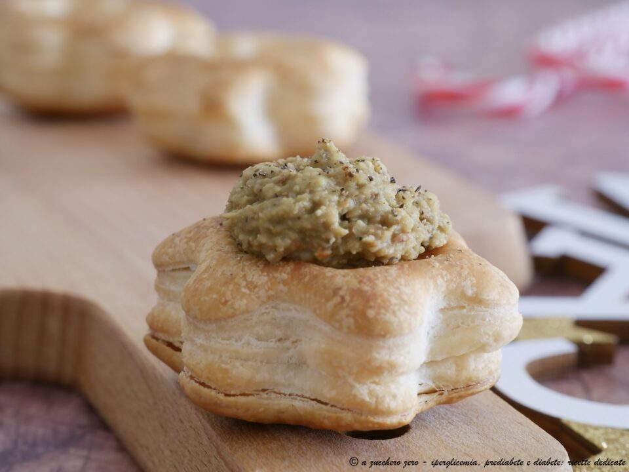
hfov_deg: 22.8
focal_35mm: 86
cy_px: 236
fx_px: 1563
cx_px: 314
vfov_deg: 17.2
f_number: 5.6
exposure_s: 1/13
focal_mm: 43
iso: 200
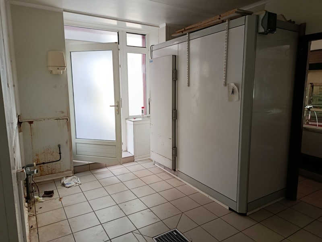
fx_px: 223
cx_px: 161
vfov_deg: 56.8
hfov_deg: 71.6
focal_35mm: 24
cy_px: 121
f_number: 1.7
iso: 213
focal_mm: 5.24
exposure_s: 1/100
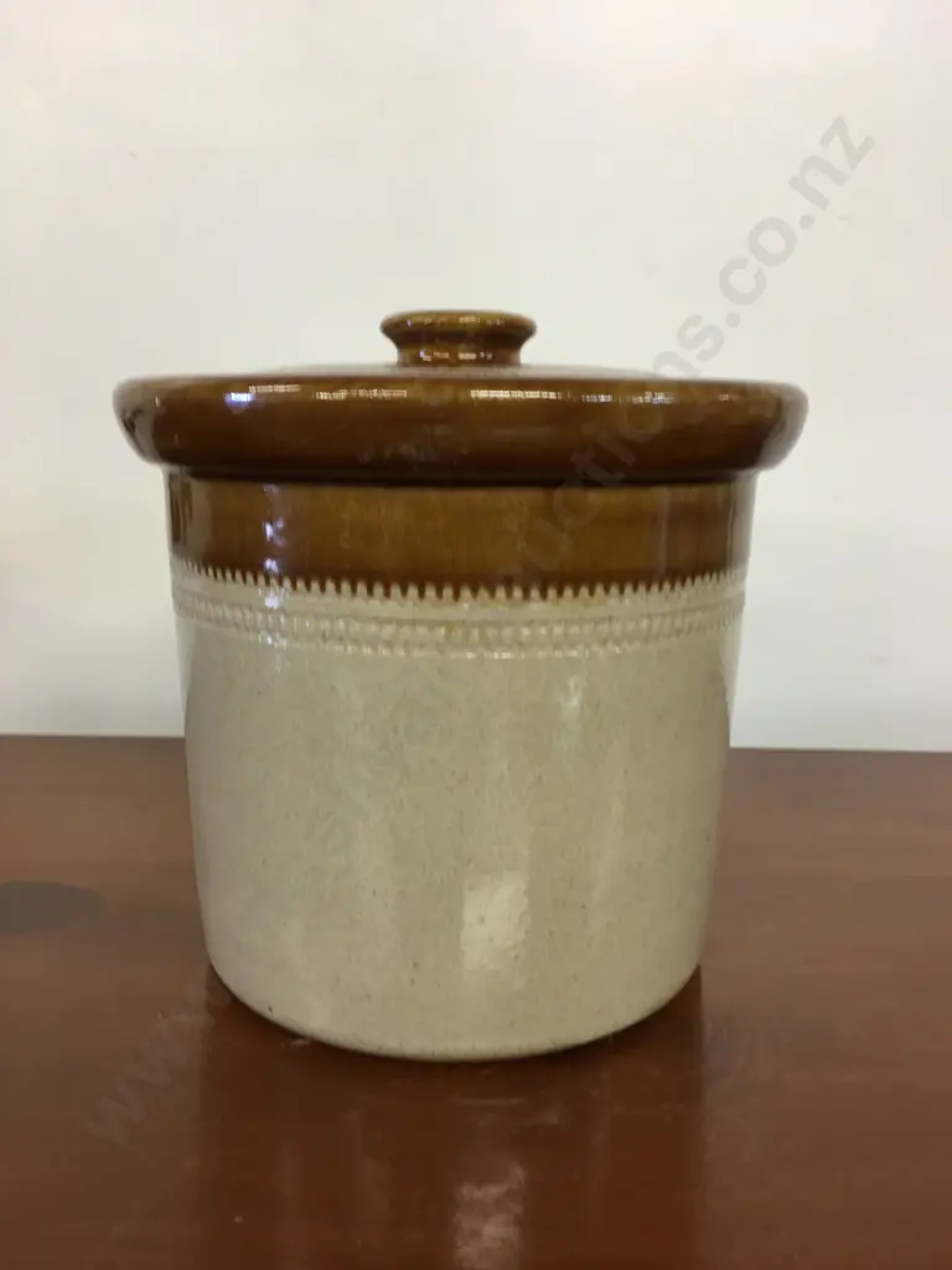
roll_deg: -1.2
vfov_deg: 61.7
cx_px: 476
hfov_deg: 48.2
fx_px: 1063
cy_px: 635
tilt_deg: -9.7
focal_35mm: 29
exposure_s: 1/17
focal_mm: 4.15
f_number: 2.2
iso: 40
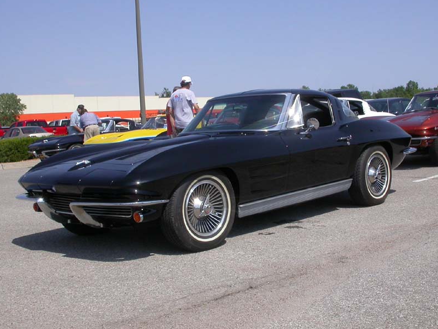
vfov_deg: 29.7
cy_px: 145
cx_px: 227
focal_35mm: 49
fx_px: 620
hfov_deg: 38.9
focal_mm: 7.85
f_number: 7.5
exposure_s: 1/417
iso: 100
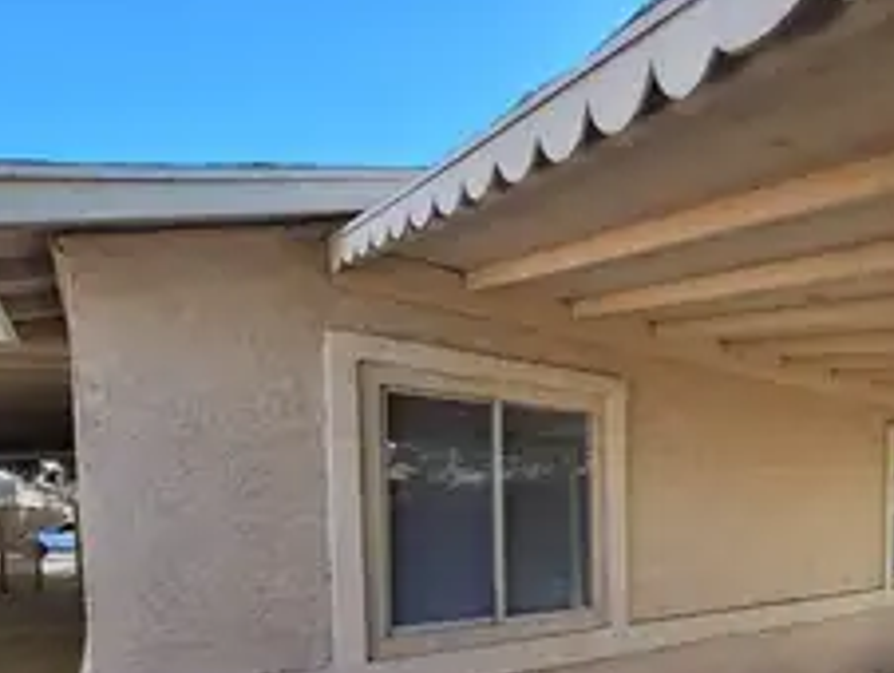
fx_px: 595
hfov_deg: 69.3
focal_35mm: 23
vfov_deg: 54.4
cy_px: 550
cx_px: 665
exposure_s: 1/545
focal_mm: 2.2
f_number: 2.2
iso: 64
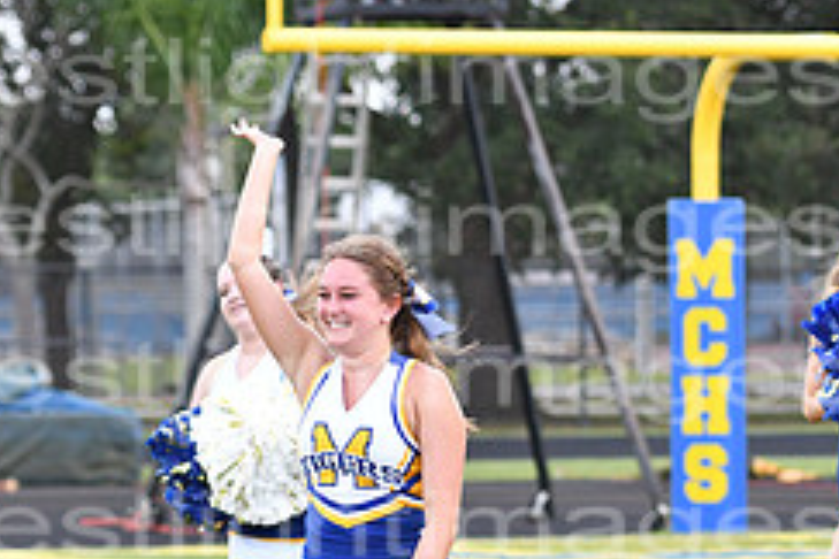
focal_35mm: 322
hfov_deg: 6.4
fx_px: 7504
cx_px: 369
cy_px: 457
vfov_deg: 4.3
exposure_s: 1/500
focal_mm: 90
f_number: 3.2
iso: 800
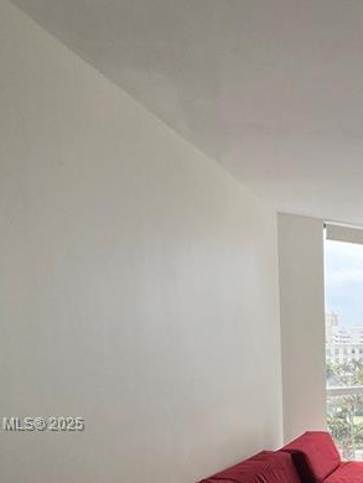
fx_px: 559
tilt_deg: -8.6
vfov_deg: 43.2
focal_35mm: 40
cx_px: 414
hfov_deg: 31.3
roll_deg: -0.2
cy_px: 425
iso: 32
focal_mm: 1.57
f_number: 1.8
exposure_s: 1/211
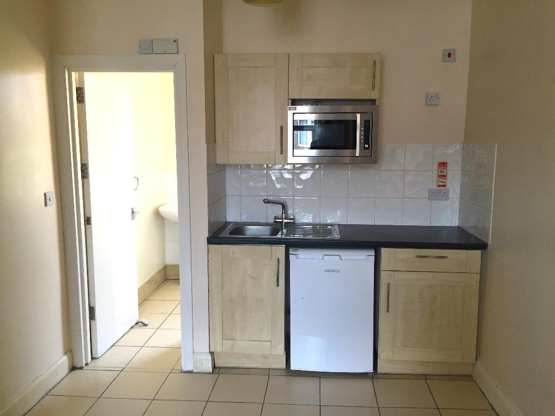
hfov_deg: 61.7
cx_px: 278
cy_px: 208
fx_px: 465
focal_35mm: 29
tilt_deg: -8.8
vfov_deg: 48.2
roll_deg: +0.0
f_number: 2.2
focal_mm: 4.15
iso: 40
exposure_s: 1/30
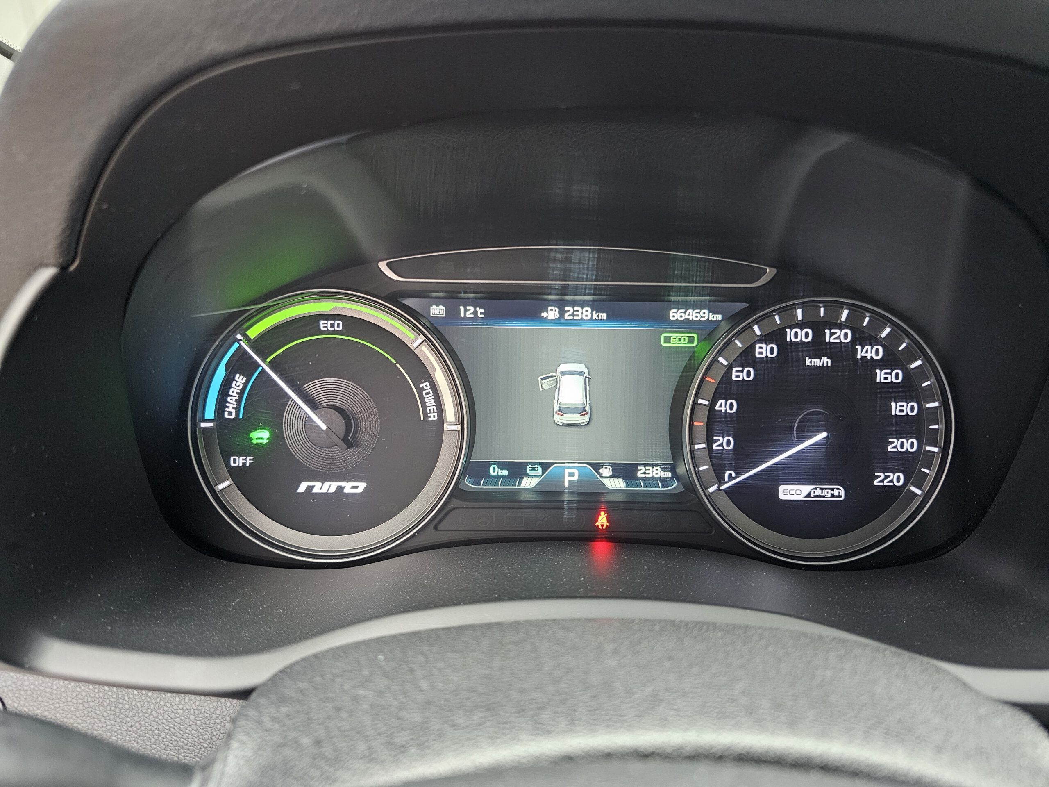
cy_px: 394
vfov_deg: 58.9
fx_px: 697
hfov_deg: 73.9
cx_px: 524
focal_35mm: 23
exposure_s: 1/33
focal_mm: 6.3
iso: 500
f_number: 1.7
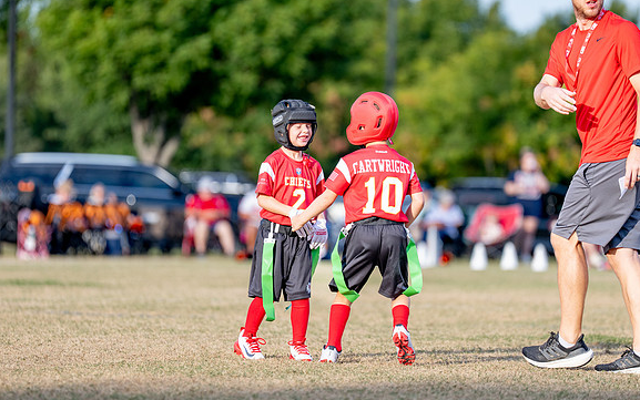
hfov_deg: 7.2
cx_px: 327
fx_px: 5112
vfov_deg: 4.5
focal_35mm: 293
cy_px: 197
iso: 250
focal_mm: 200
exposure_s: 1/1600
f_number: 2.8
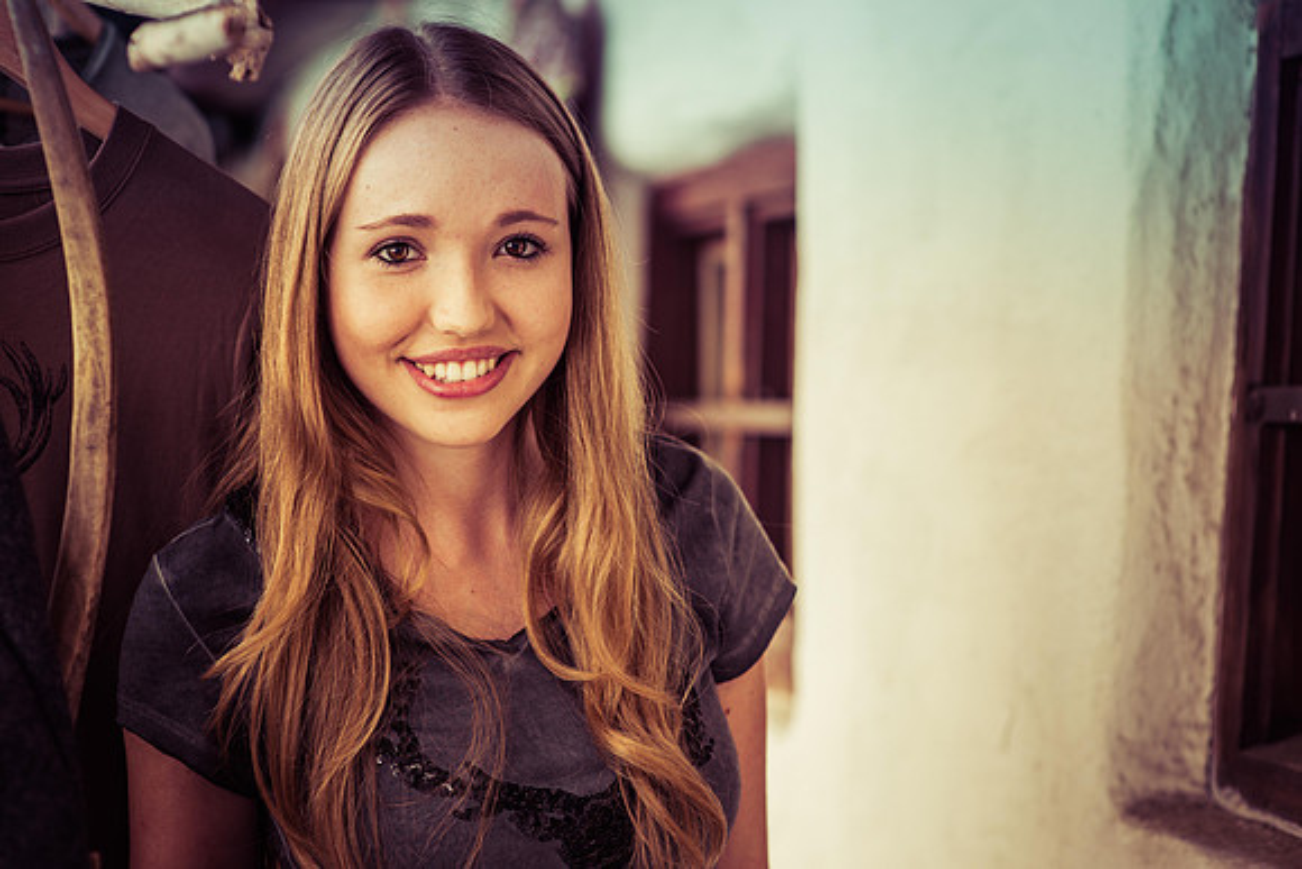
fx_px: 3075
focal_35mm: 85
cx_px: 651
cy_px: 434
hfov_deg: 23.9
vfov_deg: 16.1
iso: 100
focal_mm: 85
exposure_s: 1/200
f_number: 3.5
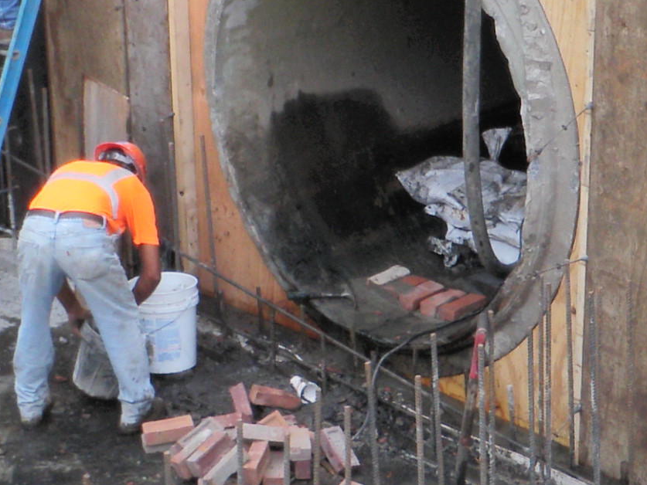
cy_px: 323
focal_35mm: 122
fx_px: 2281
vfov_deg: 12.1
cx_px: 477
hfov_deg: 16.1
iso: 50
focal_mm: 5
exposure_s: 1/80
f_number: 3.5
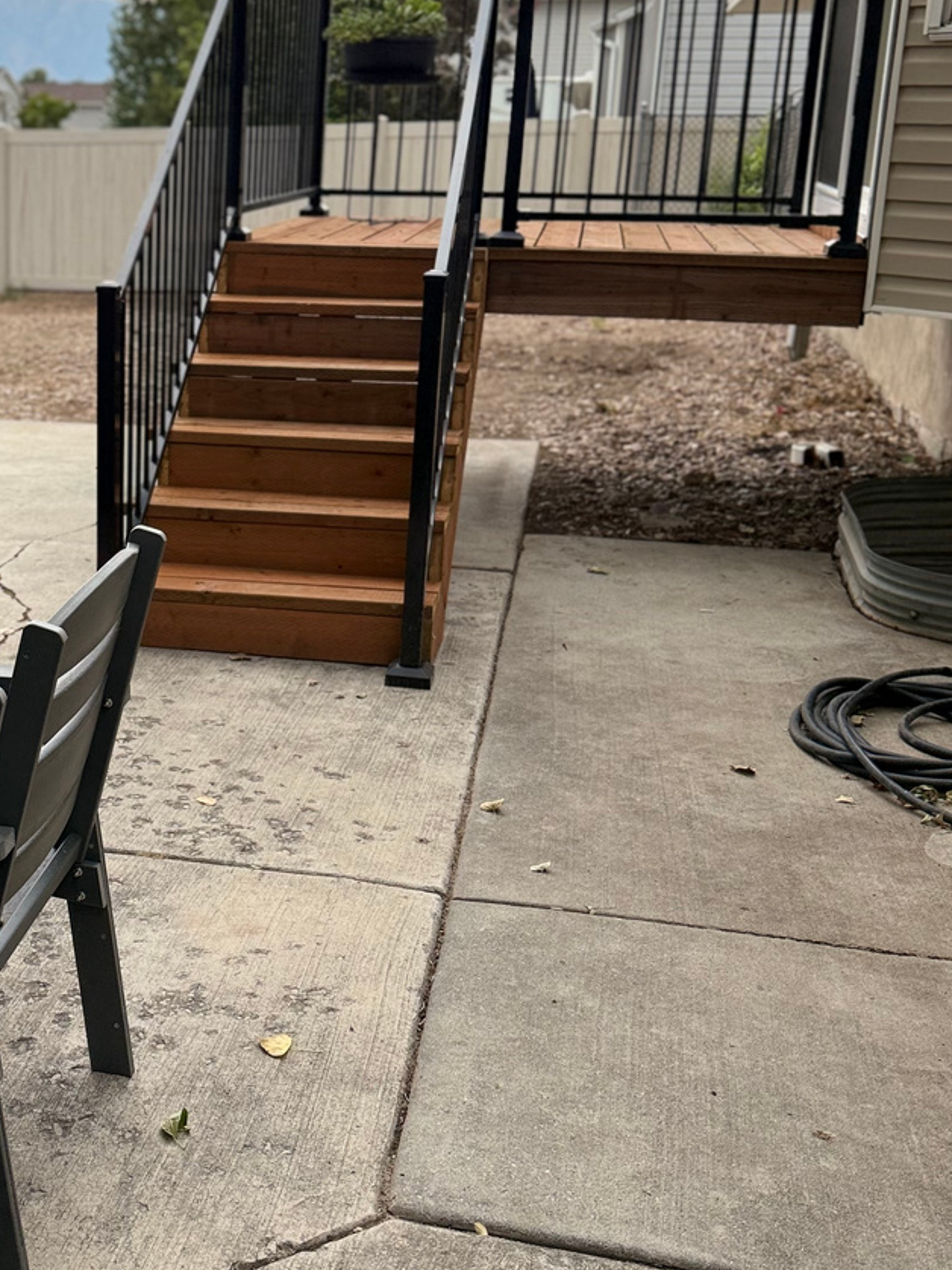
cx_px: 102
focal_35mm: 44
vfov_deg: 42.9
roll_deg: -0.6
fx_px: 1614
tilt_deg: -14.9
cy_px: 574
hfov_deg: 31.4
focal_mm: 6.76
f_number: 1.78
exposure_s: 1/256
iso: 100
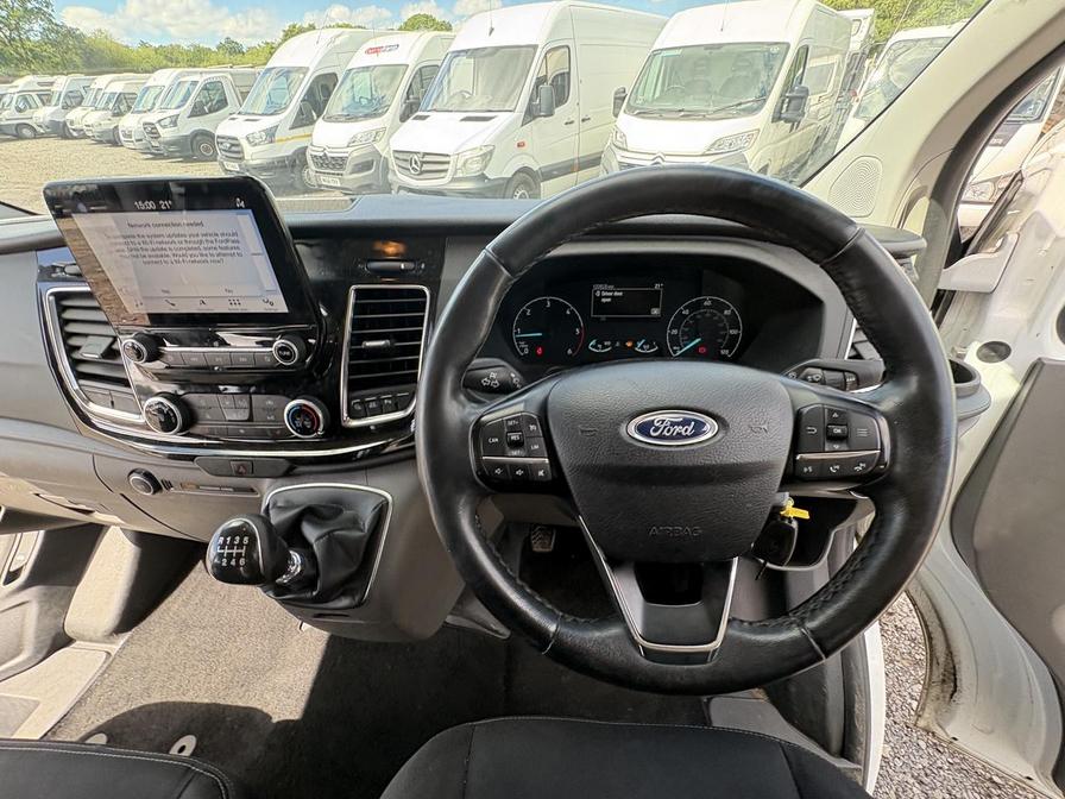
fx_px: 431
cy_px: 400
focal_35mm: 14
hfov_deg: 102.1
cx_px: 532
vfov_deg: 85.7
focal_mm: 2.22
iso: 125
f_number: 2.2
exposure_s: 1/108
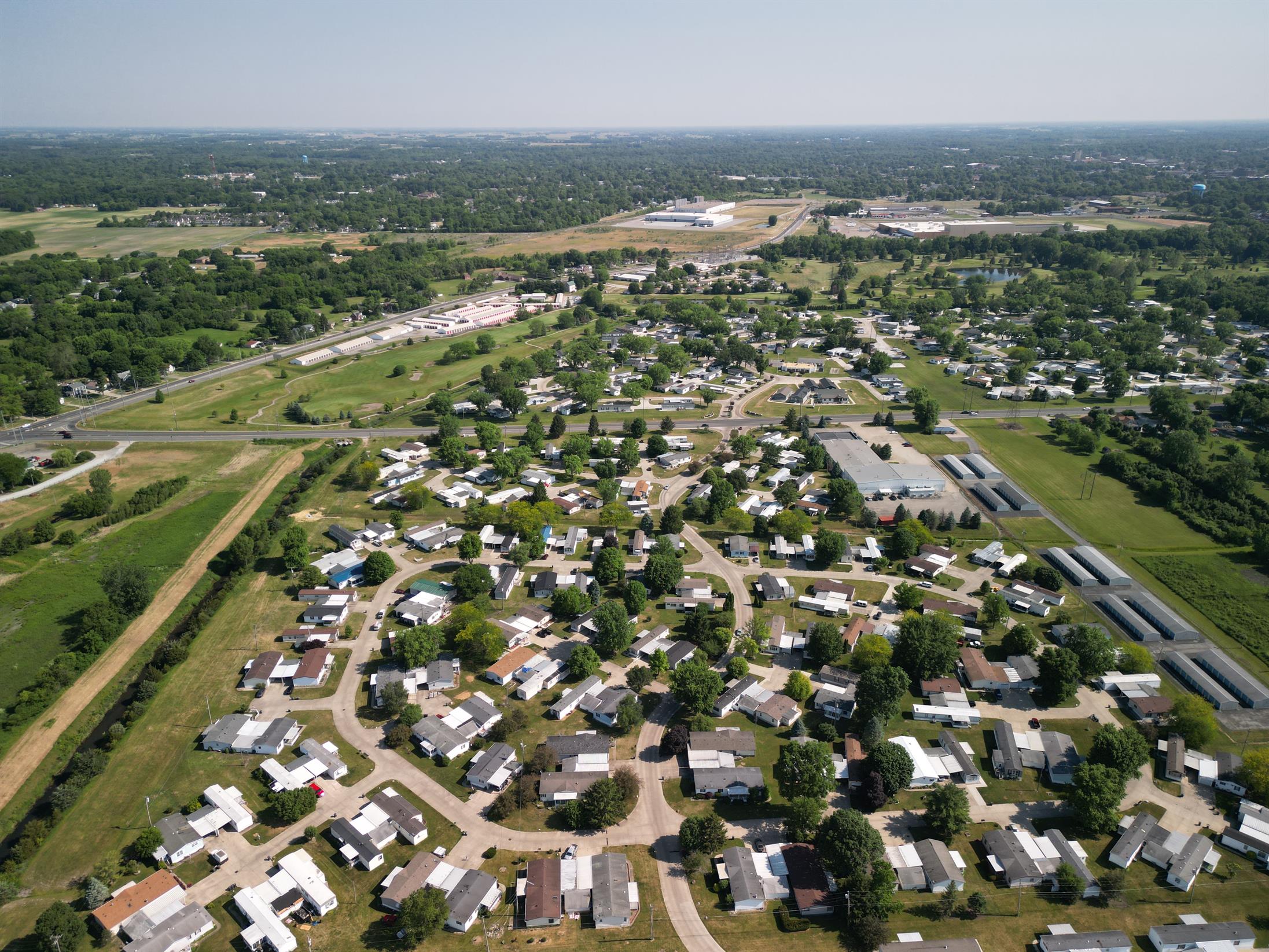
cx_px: 634
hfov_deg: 71.6
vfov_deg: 56.8
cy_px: 476
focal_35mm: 24
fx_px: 880
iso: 140
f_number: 1.7
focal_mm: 6.72
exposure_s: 1/200
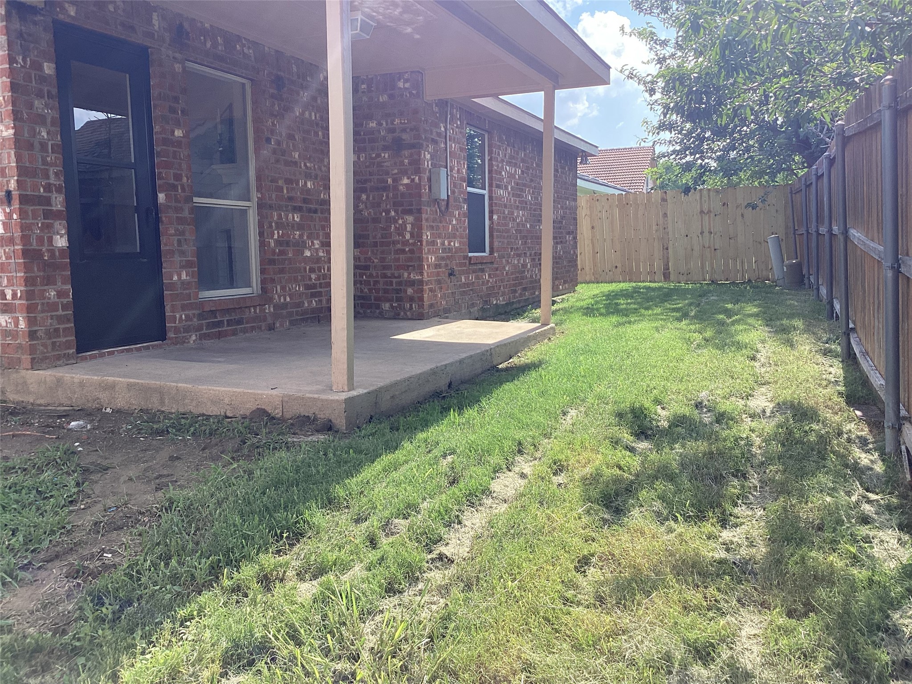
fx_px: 817
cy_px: 342
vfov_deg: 45.4
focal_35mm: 31
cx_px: 456
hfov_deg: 58.4
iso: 25
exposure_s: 1/525
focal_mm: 3.3
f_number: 2.4
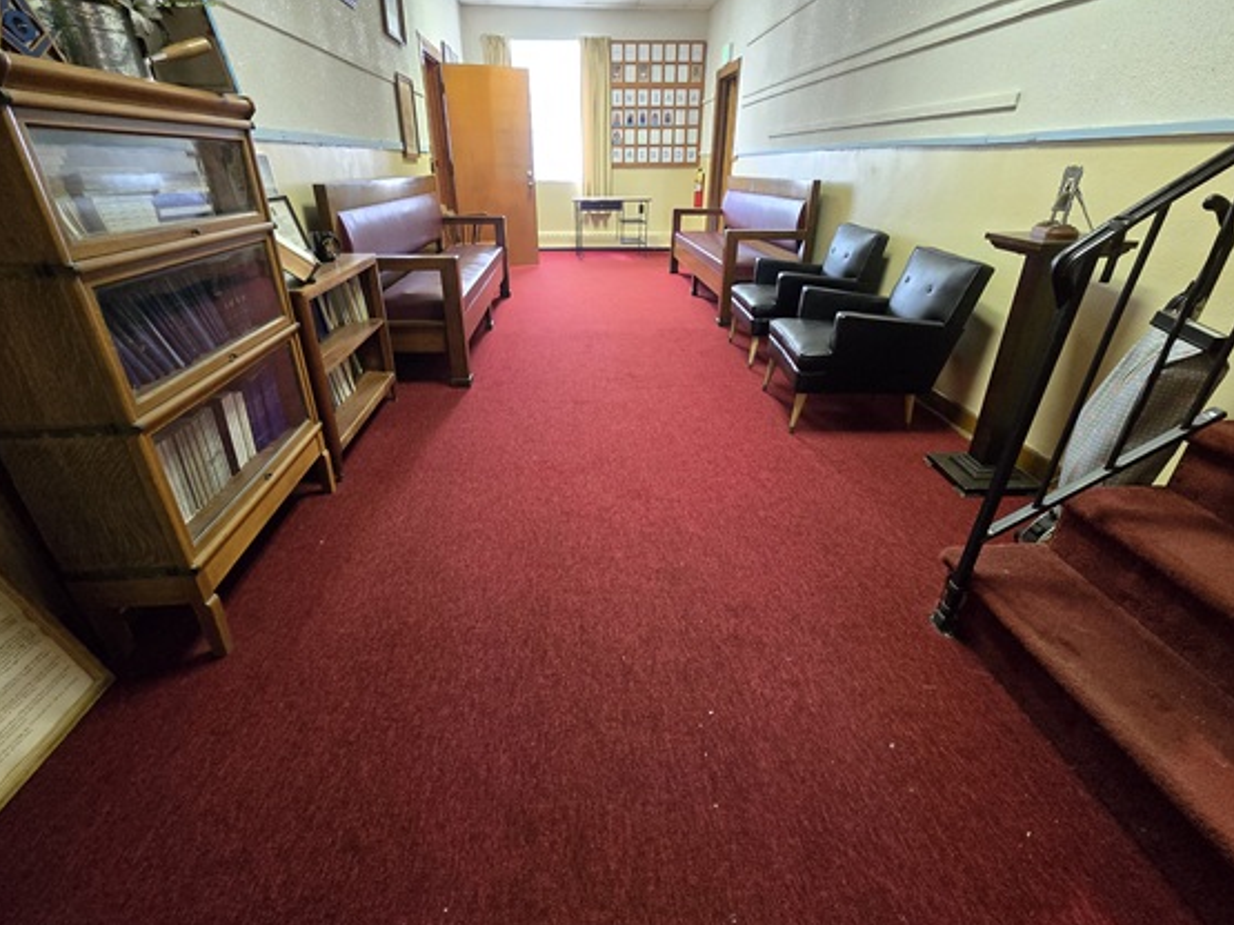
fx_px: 535
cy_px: 474
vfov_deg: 81.7
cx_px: 620
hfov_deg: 98.2
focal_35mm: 15
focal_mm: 2.2
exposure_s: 1/60
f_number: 2.2
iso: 1000
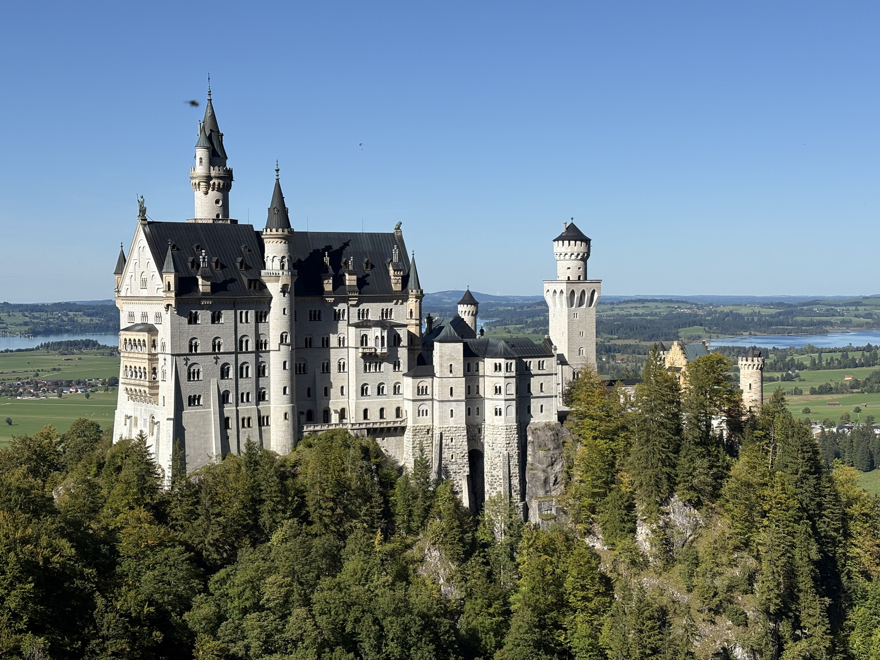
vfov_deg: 28.0
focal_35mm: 52
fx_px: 1322
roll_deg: +0.2
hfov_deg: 36.8
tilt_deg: -1.9
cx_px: 440
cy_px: 330
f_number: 1.6
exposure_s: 1/4329
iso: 32
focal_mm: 5.96
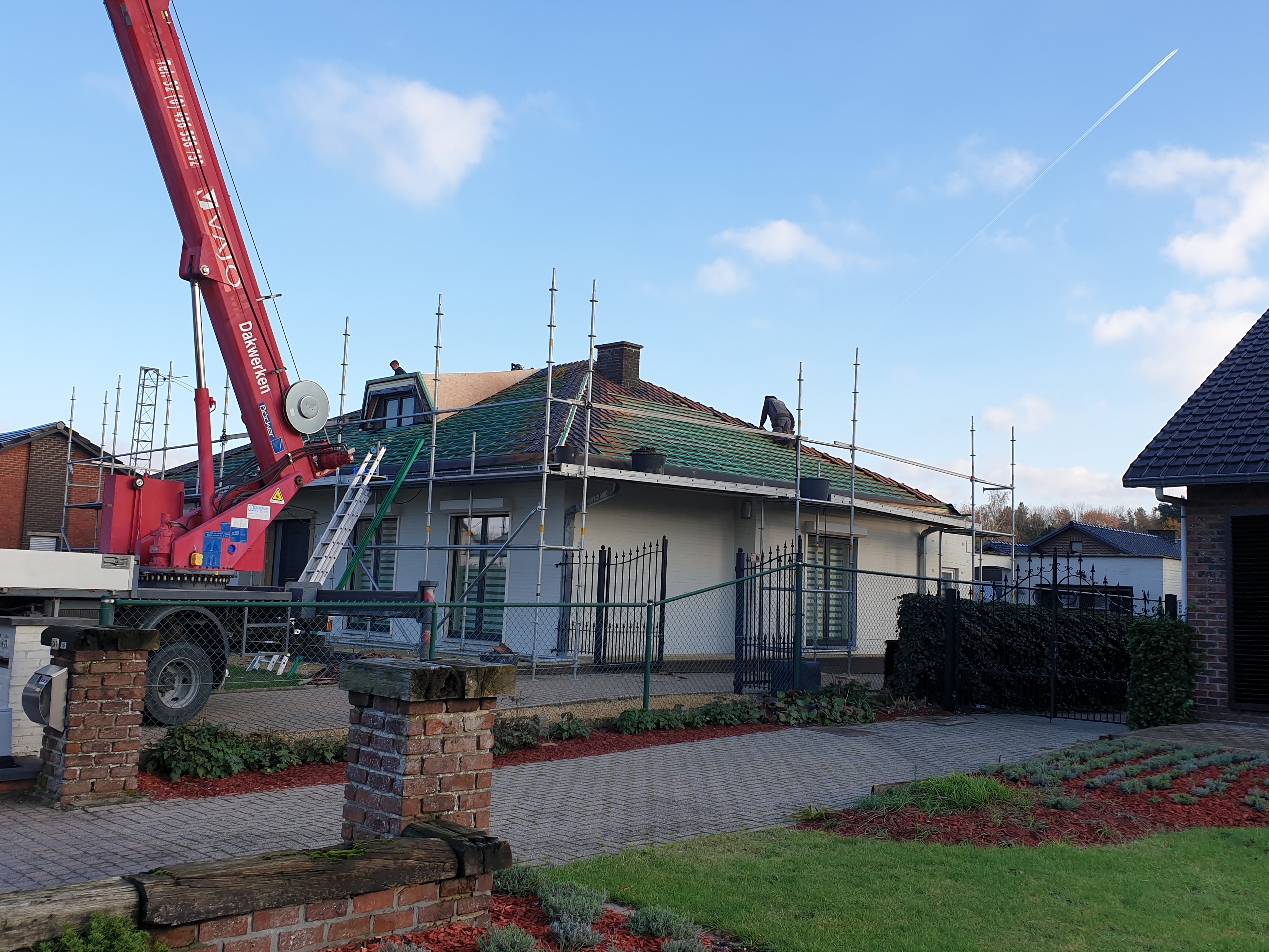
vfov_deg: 51.4
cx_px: 656
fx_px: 990
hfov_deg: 65.3
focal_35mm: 27
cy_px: 471
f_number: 2.4
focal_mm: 4.3
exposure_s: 1/538
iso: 50
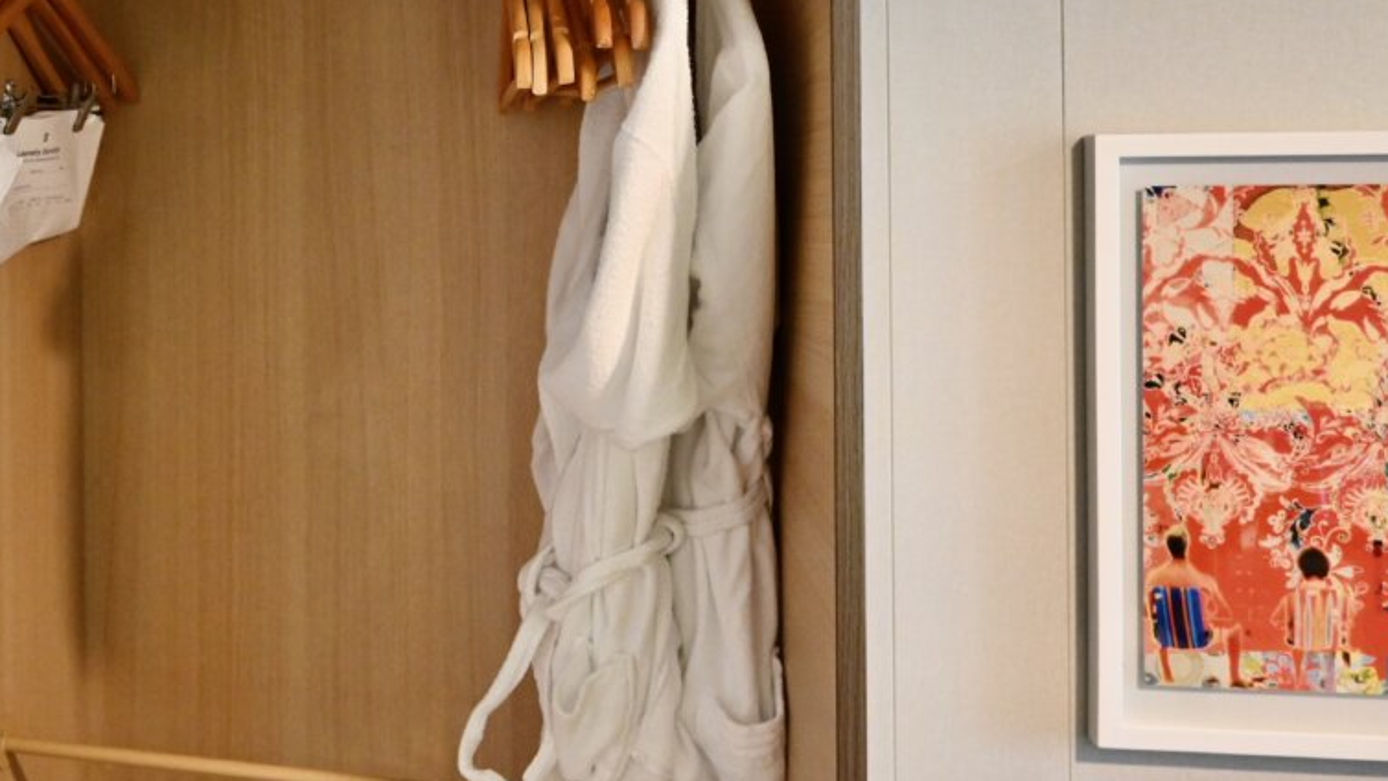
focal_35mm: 40
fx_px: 1472
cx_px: 364
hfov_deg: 48.7
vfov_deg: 29.4
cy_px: 228
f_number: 3.5
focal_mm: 16
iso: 3200
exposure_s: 1/60
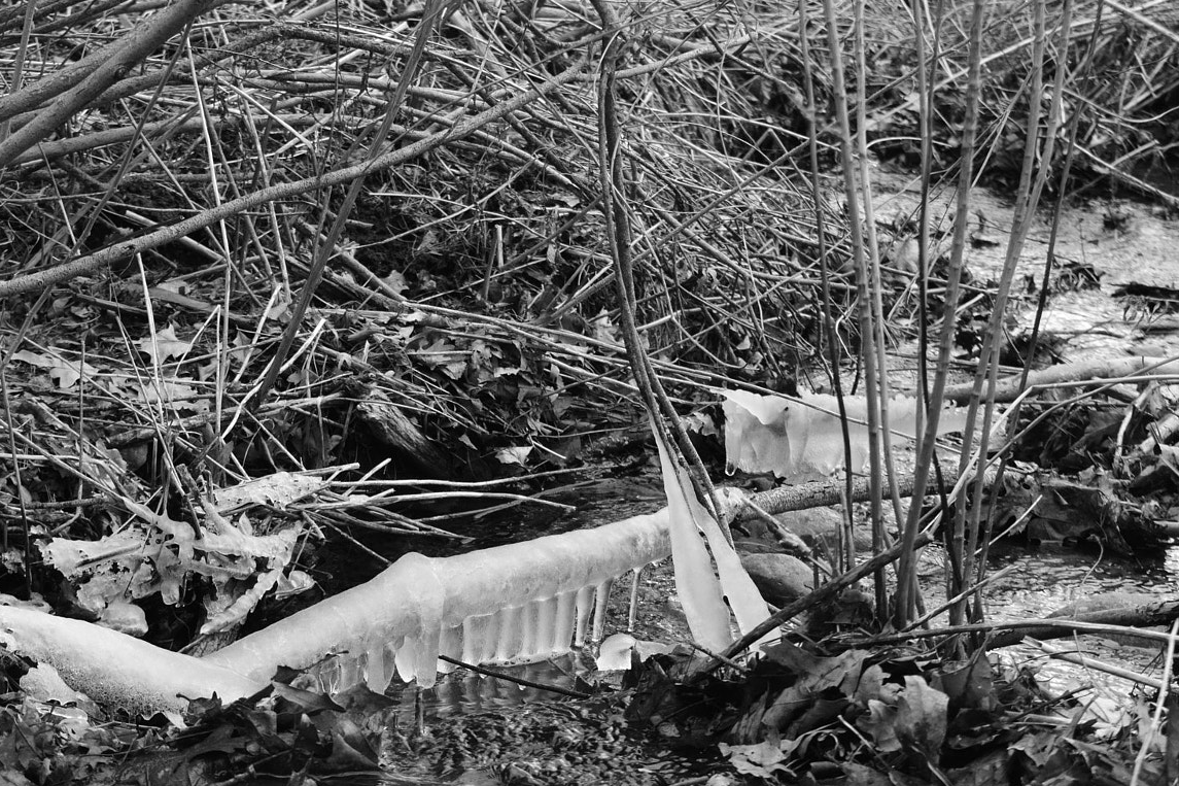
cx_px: 488
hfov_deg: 23.1
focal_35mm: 88
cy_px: 465
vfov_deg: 15.5
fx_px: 2881
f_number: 8
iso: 800
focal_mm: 42
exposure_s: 1/500
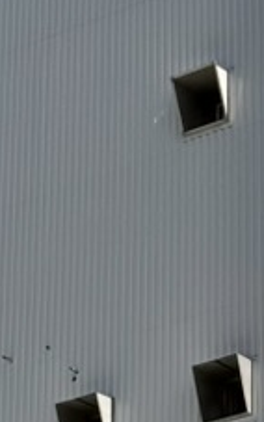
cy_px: 257
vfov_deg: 9.1
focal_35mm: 230
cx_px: 264
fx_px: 2646
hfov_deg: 5.7
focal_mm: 6.76
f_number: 1.78
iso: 64
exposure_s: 1/9901
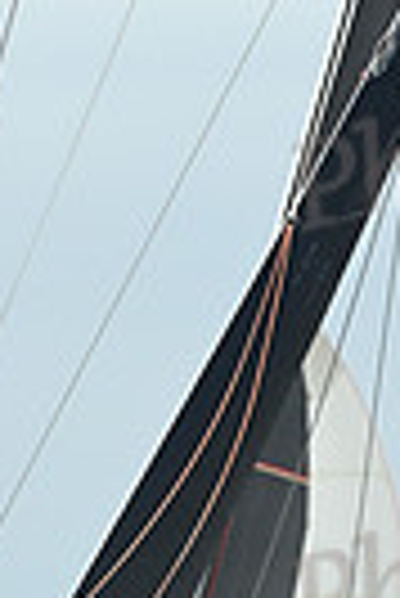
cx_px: 63
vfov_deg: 2.7
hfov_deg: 1.8
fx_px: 12683
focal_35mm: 763
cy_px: 825
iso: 400
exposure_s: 1/800
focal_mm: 175
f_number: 7.1
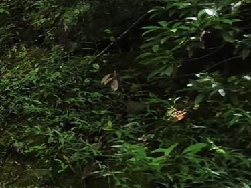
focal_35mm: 71
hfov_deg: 14.4
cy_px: 9
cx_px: -380
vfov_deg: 20.2
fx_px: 515
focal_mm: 2.2
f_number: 2.2
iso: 50
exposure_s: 1/202
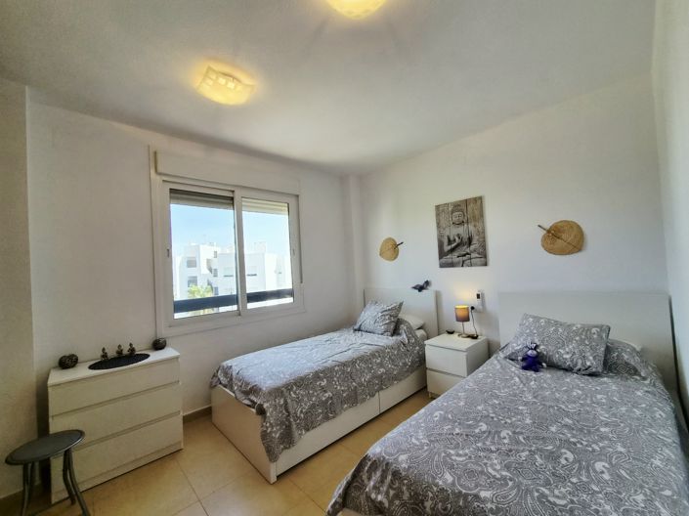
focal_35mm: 13
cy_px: 258
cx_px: 344
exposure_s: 1/714
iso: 100
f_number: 2.2
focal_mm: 2.2
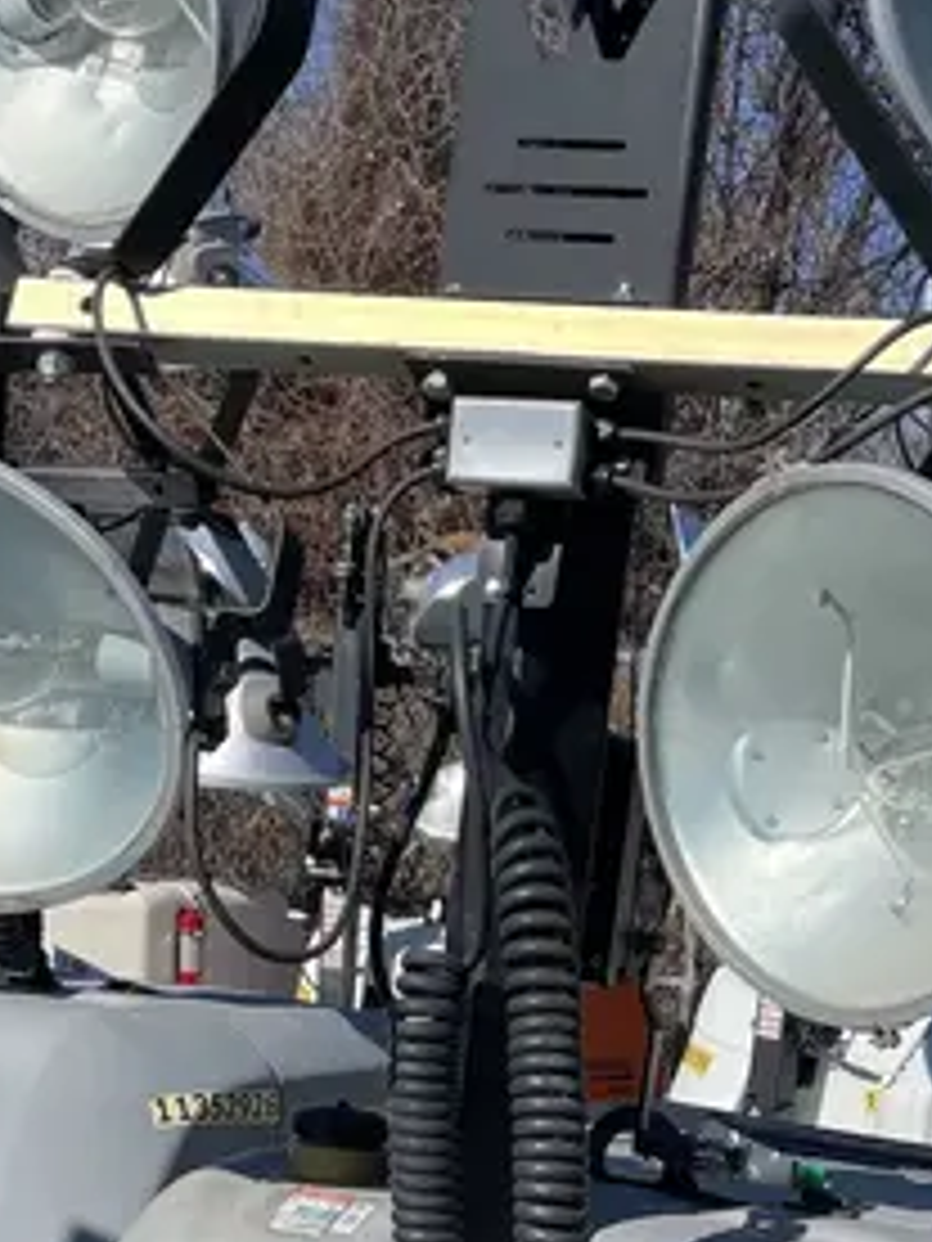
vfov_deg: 26.3
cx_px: 549
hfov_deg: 21.3
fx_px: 2477
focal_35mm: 69
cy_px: 1321
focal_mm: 4.2
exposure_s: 1/5051
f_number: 1.6
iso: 32
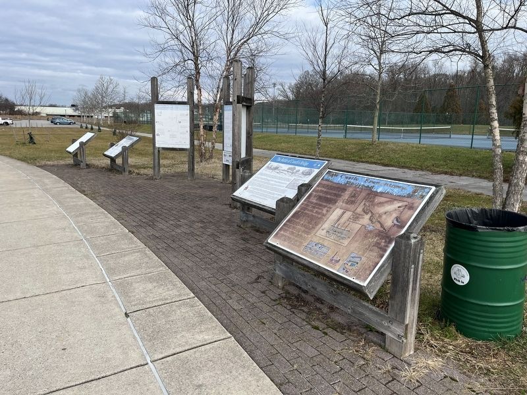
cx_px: 264
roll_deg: -0.6
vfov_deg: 53.1
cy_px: 198
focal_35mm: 26
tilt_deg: -9.3
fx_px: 396
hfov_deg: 67.3
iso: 50
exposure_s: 1/1862
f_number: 1.6
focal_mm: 5.1
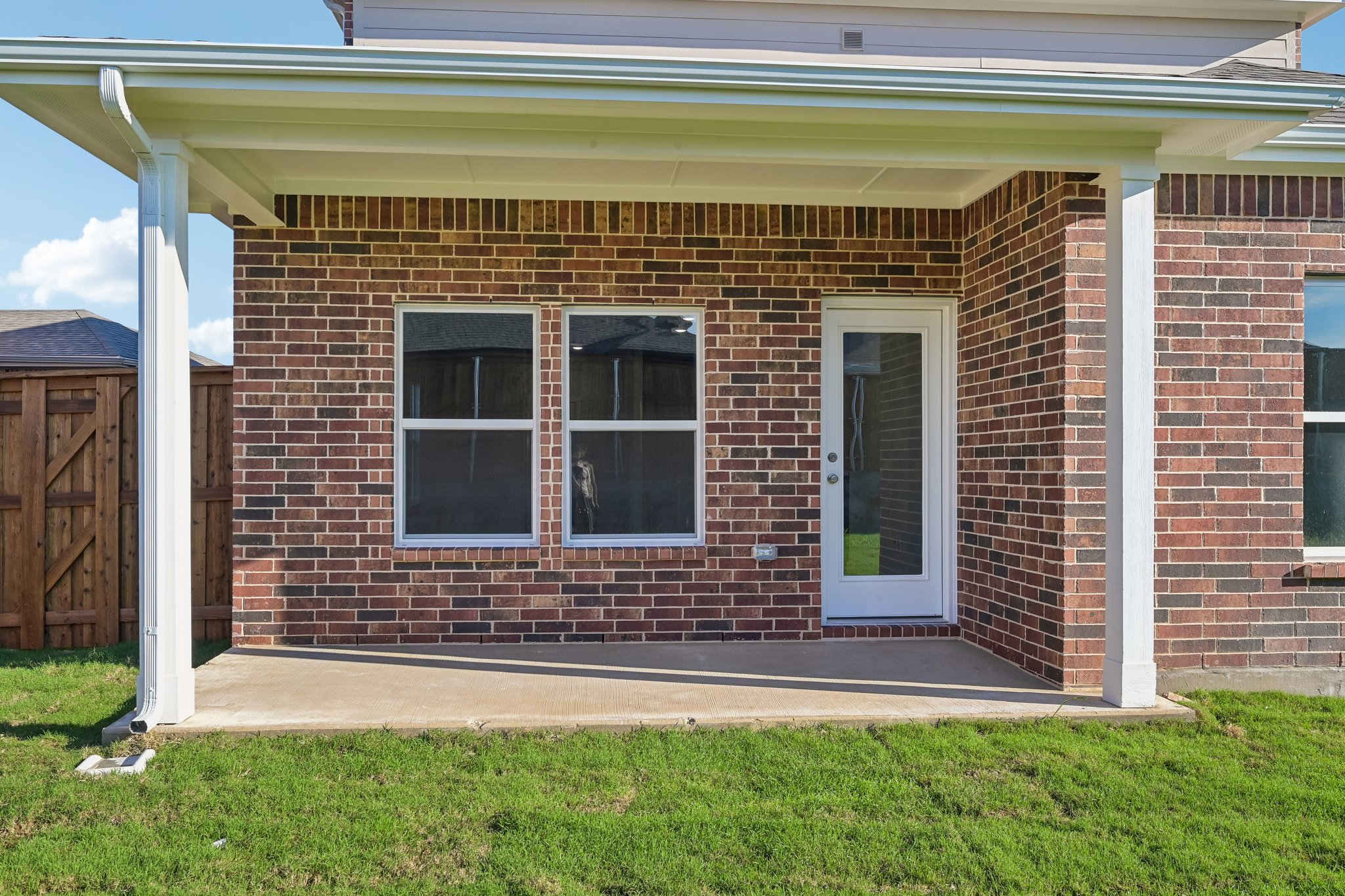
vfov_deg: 43.6
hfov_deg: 61.9
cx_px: 672
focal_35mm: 30
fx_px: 1121
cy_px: 448
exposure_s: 1/400
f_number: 8
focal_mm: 30
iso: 400
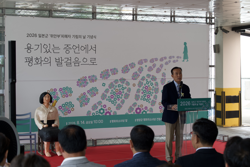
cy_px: 84
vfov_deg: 19.4
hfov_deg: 28.9
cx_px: 125
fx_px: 486
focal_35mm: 70
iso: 360
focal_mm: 70
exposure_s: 1/125
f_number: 5.6
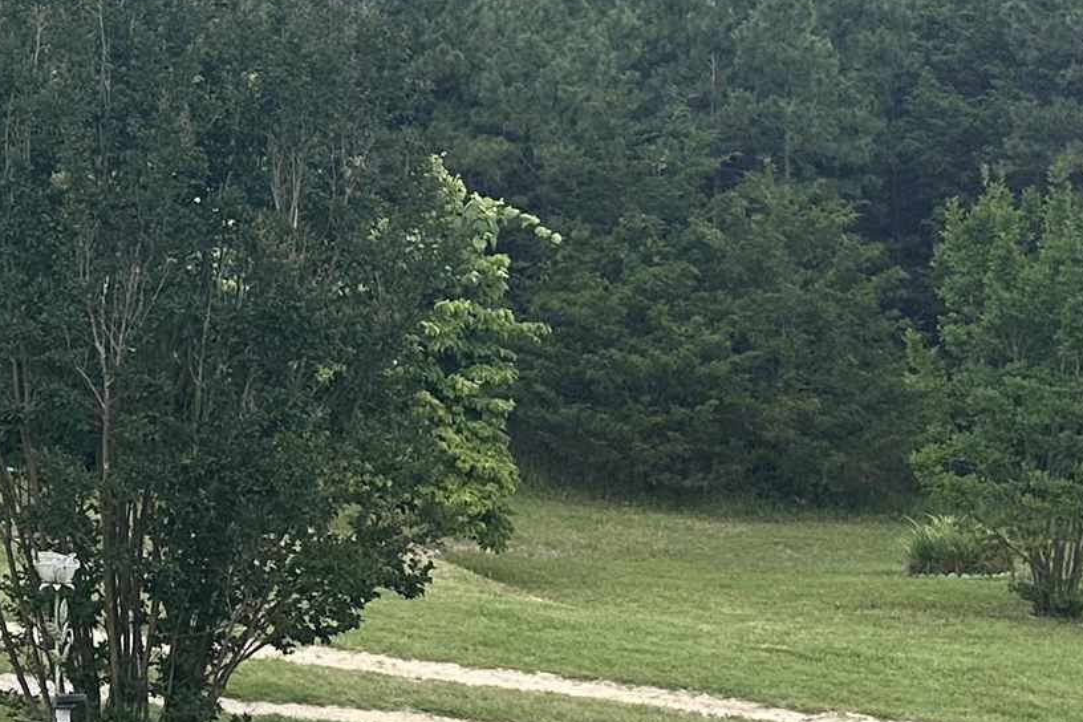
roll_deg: -0.6
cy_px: 49
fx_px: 2828
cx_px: -267
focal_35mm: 94
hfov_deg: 20.1
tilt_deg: +0.3
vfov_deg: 14.4
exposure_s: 1/3861
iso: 80
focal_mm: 6.86
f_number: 1.78
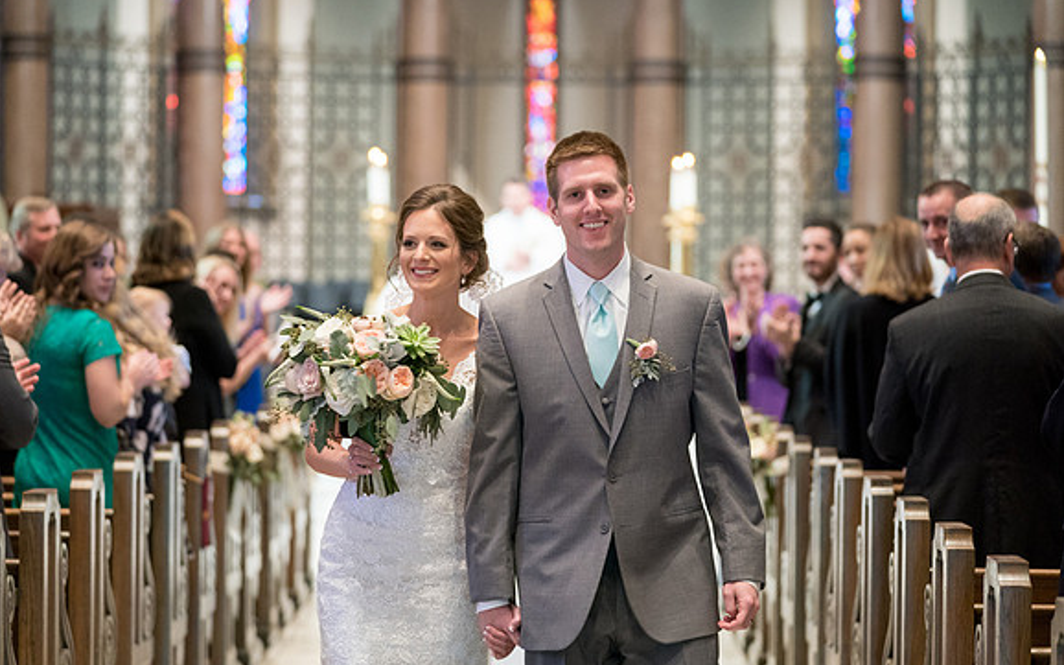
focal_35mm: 104
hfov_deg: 20.0
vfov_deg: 12.6
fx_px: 3015
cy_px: 337
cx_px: 514
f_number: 2.8
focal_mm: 98
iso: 2000
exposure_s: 1/100
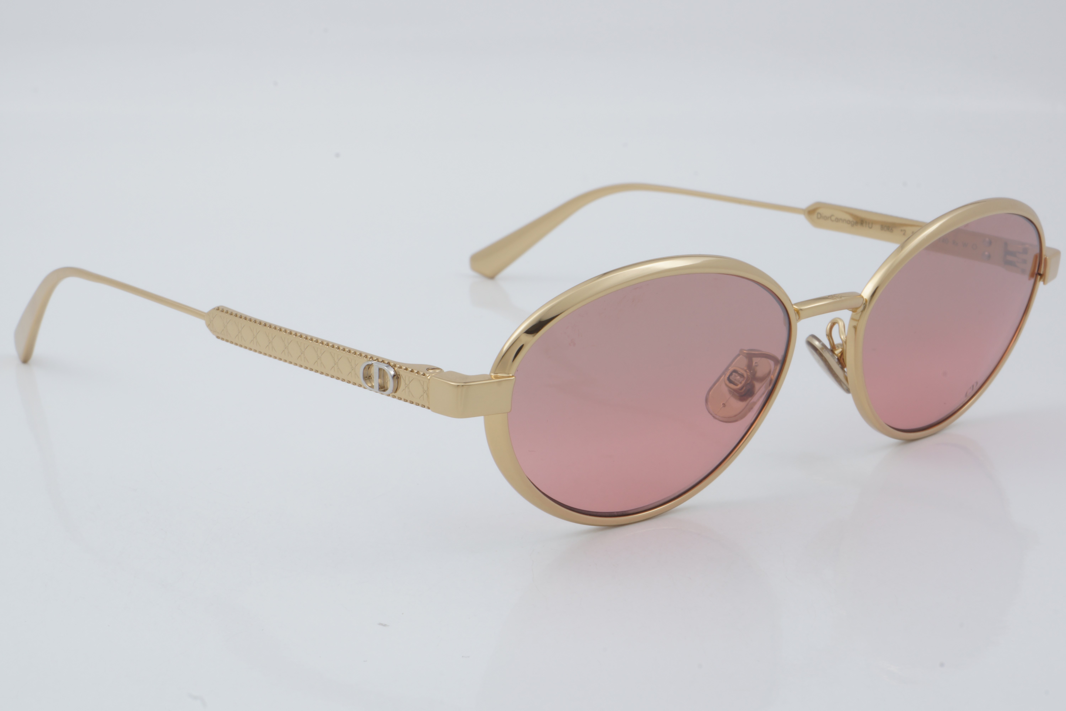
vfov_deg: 18.2
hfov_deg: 27.0
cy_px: 356
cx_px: 533
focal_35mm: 75
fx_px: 2221
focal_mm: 50
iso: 100
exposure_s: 1/4
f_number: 29
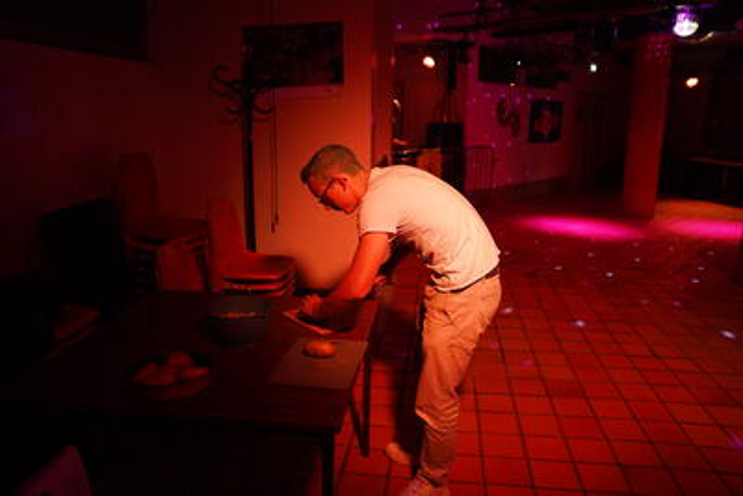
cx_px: 372
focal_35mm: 27
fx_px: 555
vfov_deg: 48.1
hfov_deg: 67.6
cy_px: 248
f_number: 2.8
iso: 4000
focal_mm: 26.9
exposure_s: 1/160
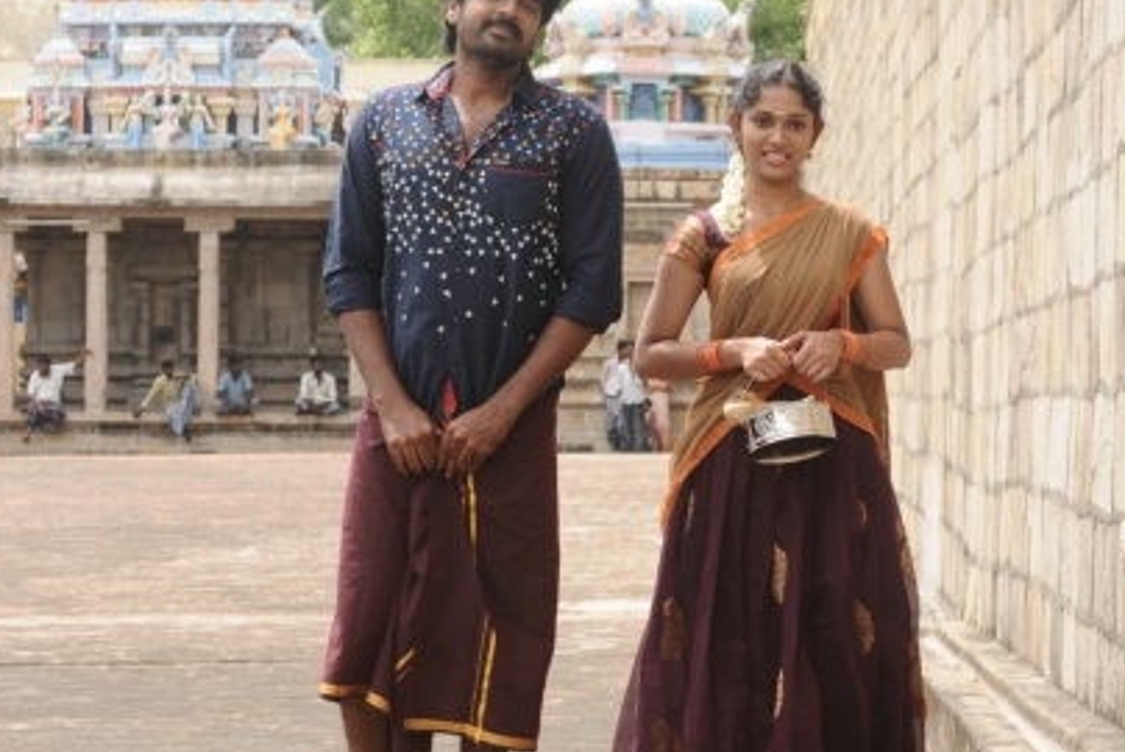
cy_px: 428
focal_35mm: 147
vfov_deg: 9.3
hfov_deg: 13.9
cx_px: 629
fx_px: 4597
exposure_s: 1/200
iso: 200
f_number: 8
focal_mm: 62
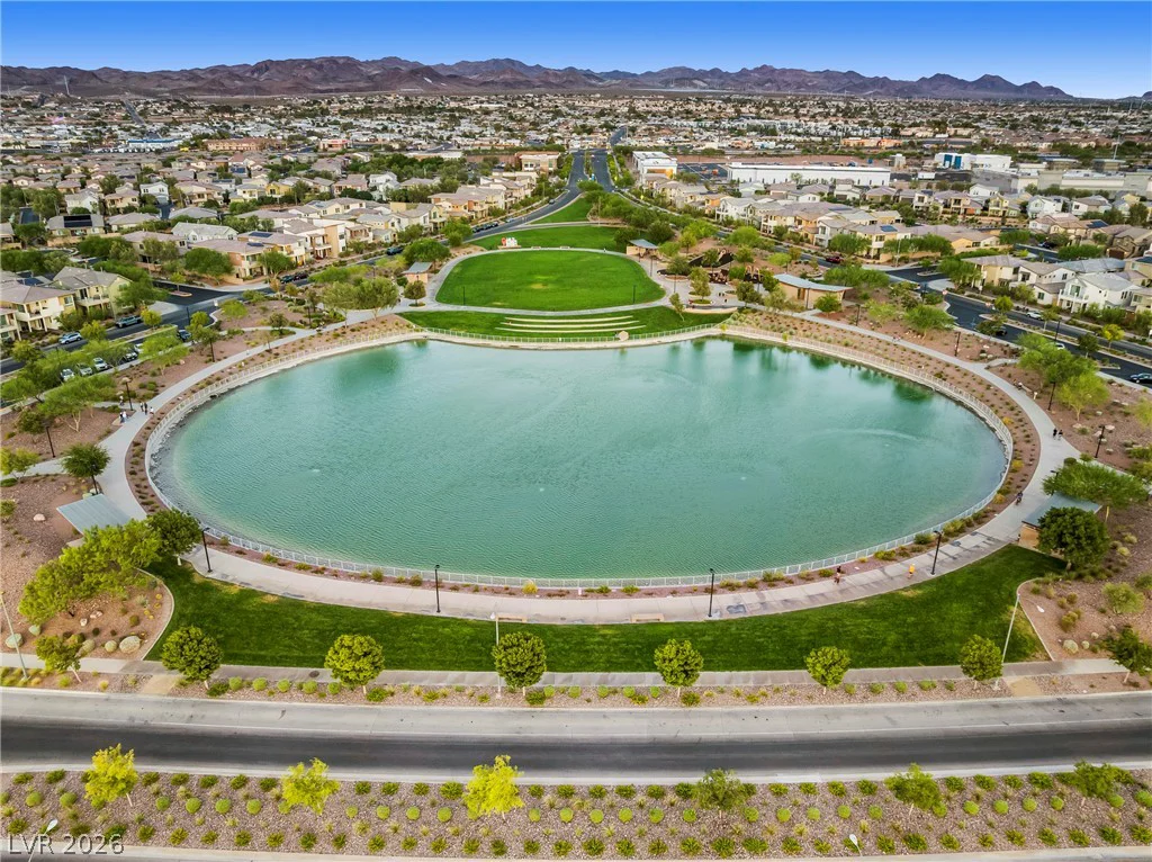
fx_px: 798
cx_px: 576
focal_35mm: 24
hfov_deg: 71.6
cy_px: 431
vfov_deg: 56.7
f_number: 2.8
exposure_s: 1/40
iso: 140
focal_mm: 12.29
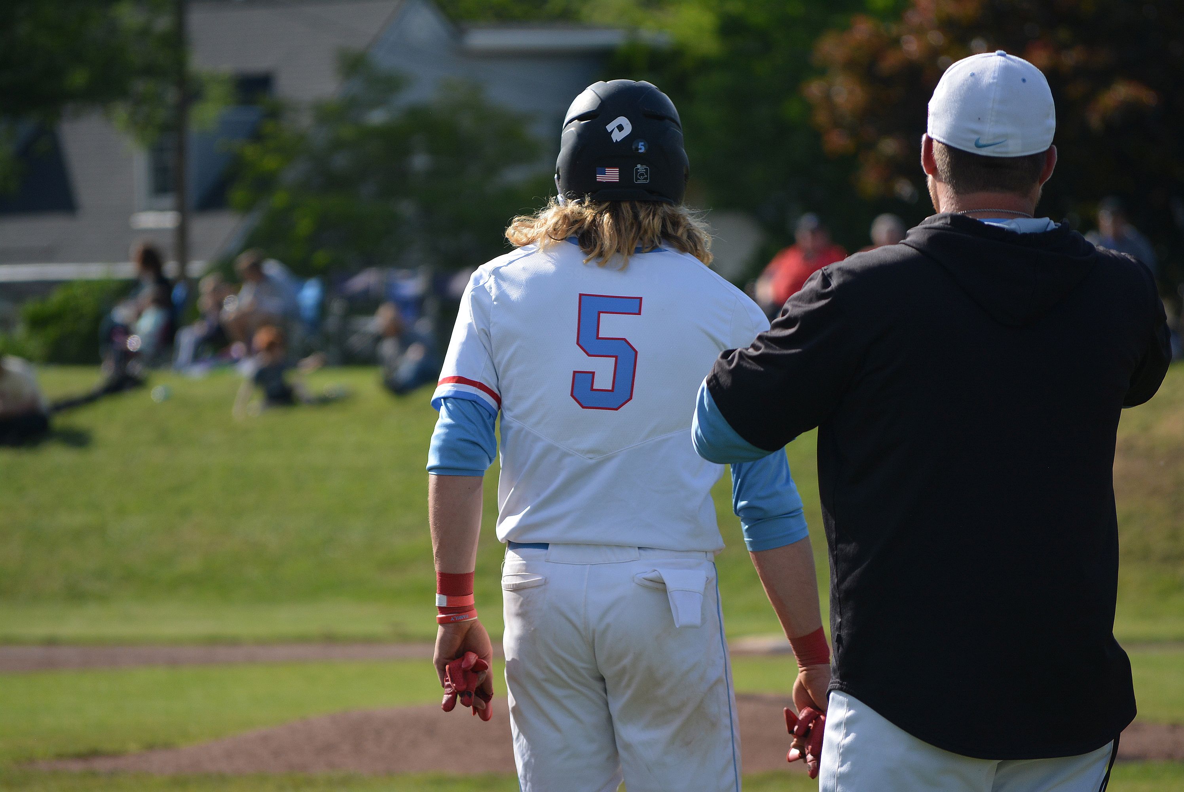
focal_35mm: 300
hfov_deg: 6.9
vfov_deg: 4.6
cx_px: 592
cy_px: 396
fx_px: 9874
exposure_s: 1/1250
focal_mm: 200
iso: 400
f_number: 5.6
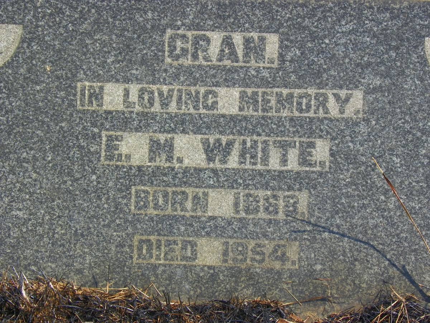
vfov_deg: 8.3
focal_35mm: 178
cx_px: 215
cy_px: 162
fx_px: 2211
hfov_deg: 11.1
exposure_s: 1/200
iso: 64
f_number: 4.5
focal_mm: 31.7
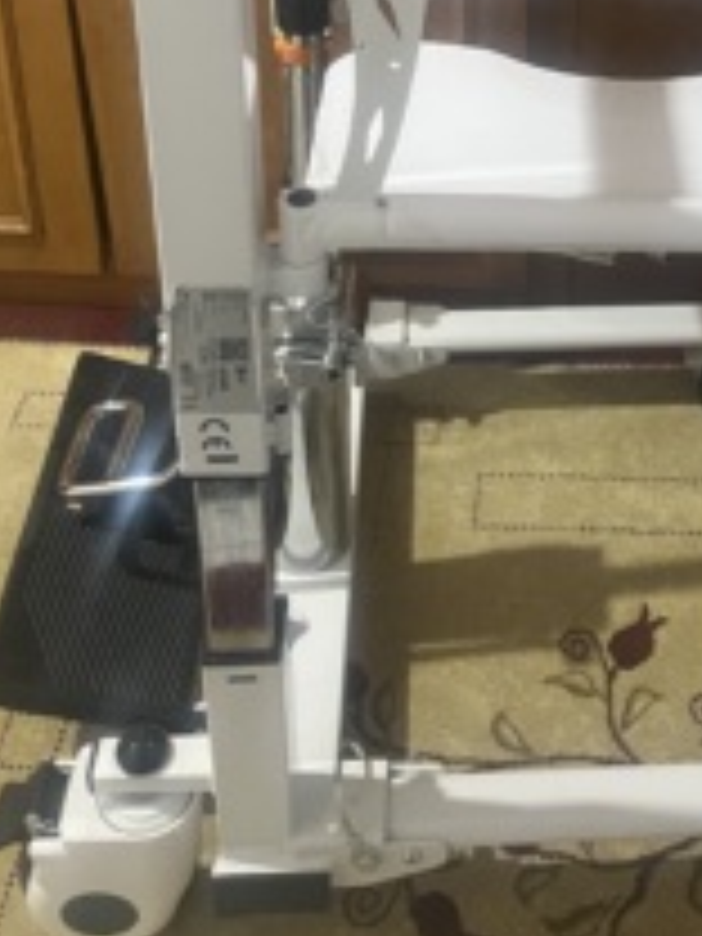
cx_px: 536
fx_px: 1460
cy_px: -9
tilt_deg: -26.6
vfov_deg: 32.6
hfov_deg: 26.6
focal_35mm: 54
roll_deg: -1.0
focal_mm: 5.1
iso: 500
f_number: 1.6
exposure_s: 1/41
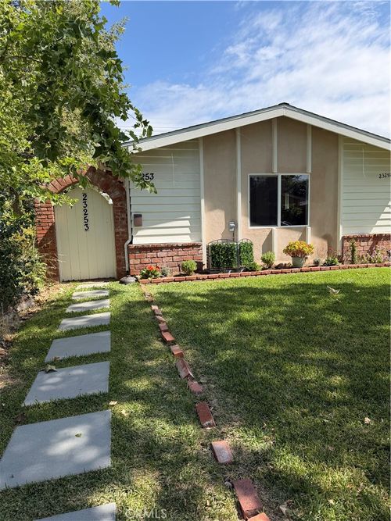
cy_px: 260
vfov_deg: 71.6
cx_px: 196
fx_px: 362
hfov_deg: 56.8
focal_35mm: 24
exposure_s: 1/3425
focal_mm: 6.76
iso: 100
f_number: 1.78
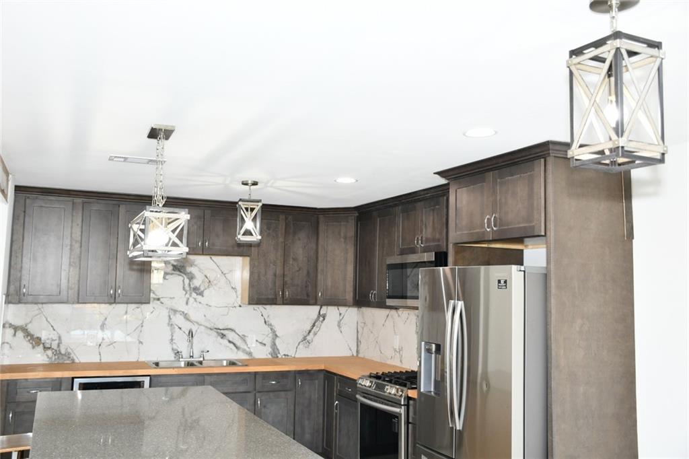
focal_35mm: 34
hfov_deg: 55.8
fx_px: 650
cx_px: 344
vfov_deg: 38.9
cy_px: 230
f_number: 4
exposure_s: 1/60
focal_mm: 23
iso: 280
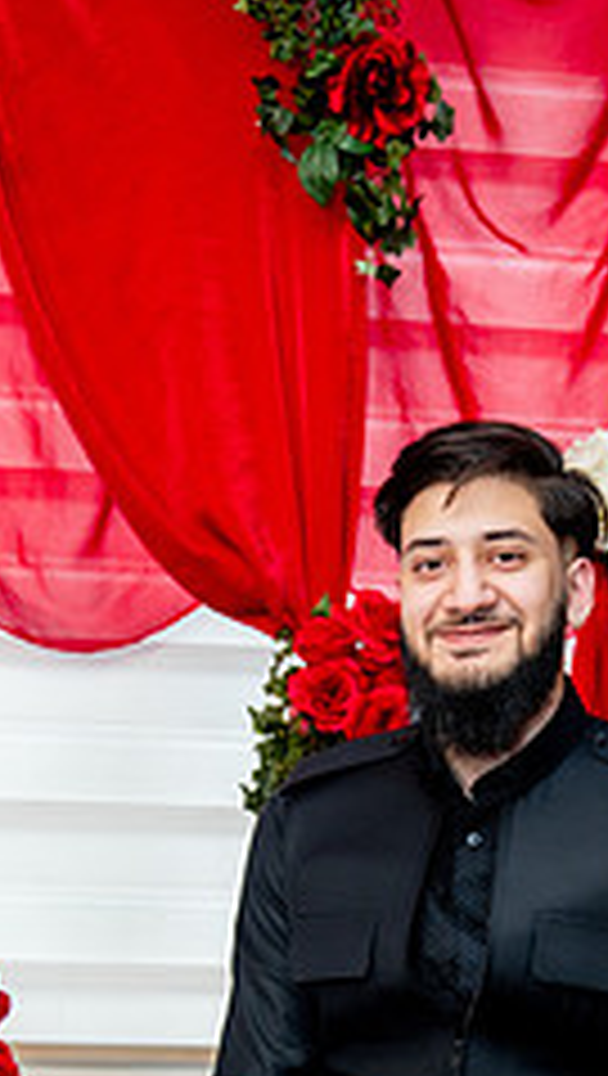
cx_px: 374
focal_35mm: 67
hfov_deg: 18.0
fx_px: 1914
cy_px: 999
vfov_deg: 29.9
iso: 800
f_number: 2.8
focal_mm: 34
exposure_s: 1/200
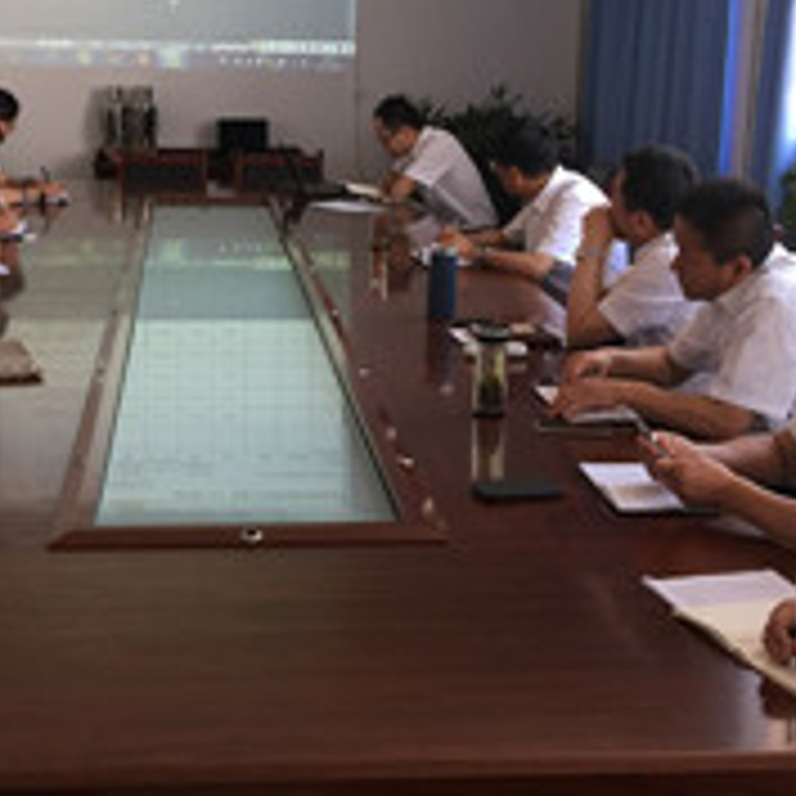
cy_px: 337
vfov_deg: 29.5
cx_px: 324
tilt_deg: -11.1
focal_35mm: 58
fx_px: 1509
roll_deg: -1.1
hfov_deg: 29.5
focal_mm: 4.15
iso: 32
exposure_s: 1/33
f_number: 2.2
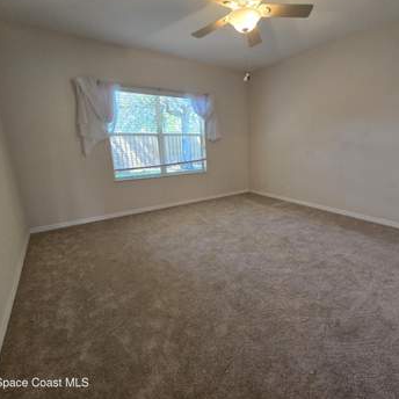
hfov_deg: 86.6
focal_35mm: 16
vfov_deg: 87.4
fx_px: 209
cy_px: 192
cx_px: 234
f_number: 2.2
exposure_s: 1/60
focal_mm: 2.2
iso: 320
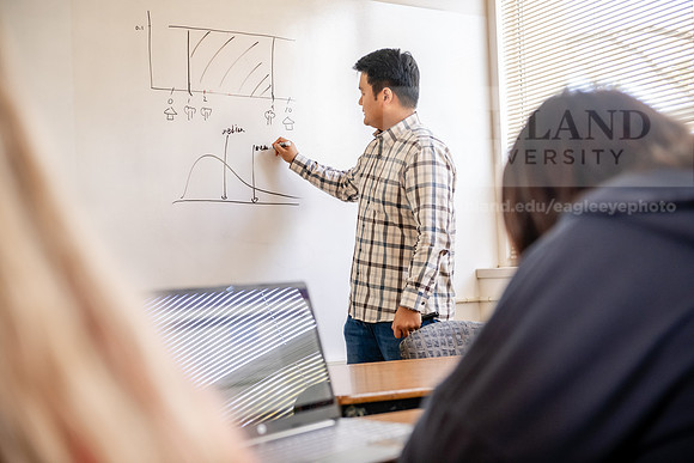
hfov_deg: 39.6
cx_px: 347
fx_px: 964
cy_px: 232
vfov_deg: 27.0
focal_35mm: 50
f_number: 3.2
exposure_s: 1/200
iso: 1600
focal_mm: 50
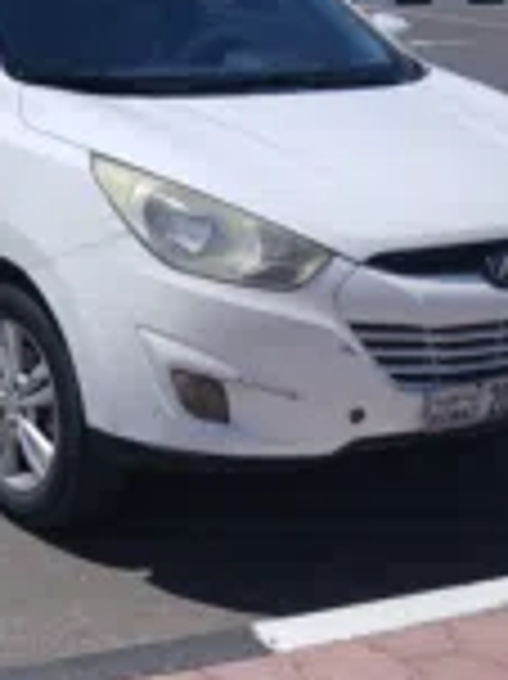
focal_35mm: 69
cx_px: -36
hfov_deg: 20.4
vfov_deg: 28.1
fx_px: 1352
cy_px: 437
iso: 20
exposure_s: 1/1127
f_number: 1.8
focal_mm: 3.98
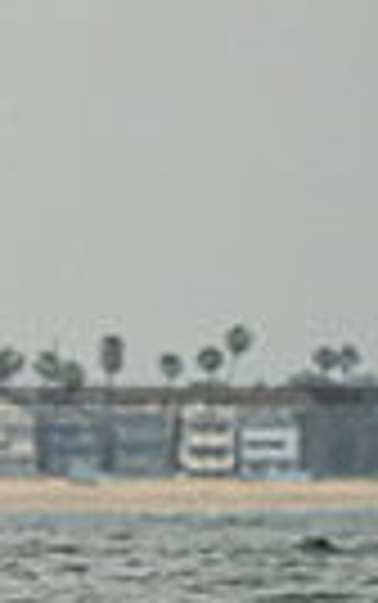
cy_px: 414
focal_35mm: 1148
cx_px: -782
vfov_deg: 1.8
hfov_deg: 1.1
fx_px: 18882
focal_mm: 190
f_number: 5
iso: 220
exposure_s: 1/4000
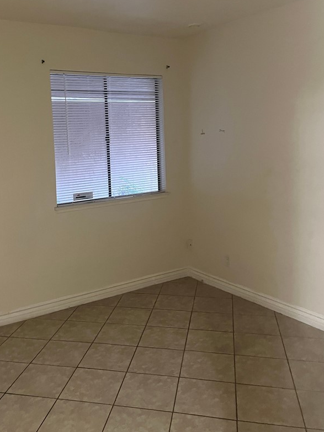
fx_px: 424
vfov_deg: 53.5
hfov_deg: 41.4
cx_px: 118
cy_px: 169
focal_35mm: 34
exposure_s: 1/40
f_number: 1.5
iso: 640
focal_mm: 5.7
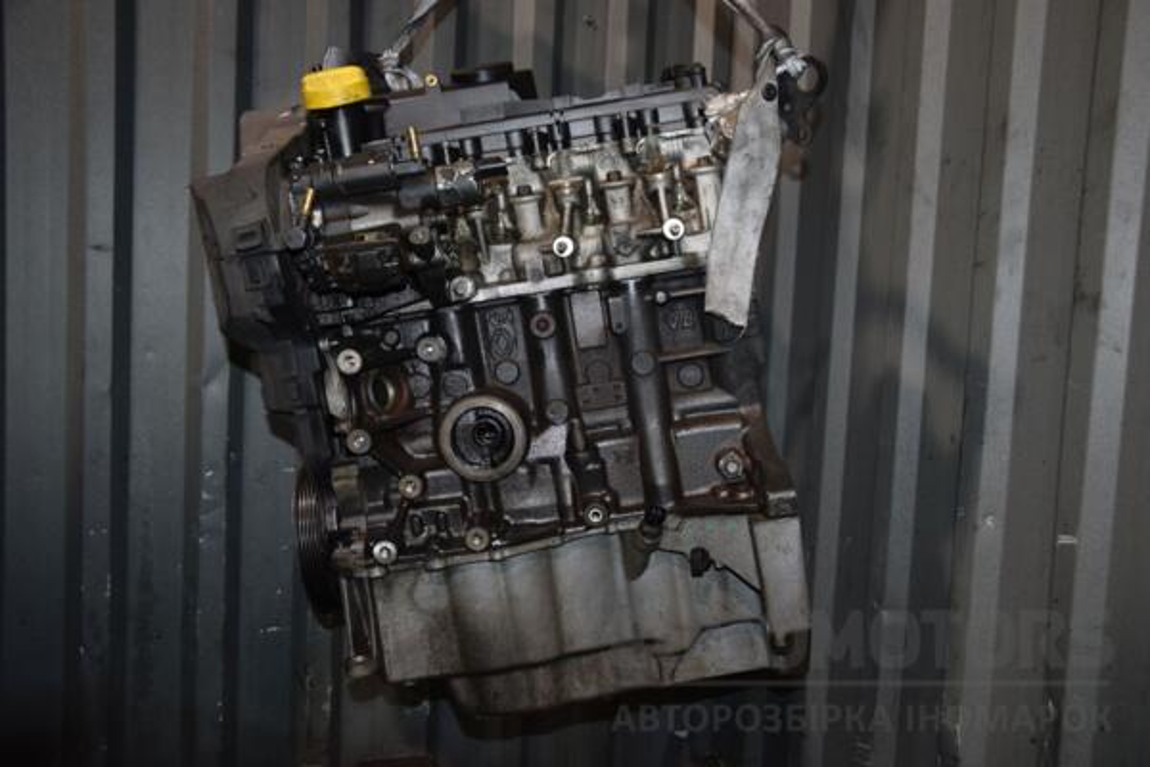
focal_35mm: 36
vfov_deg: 36.9
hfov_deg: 53.1
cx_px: 575
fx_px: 1150
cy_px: 384
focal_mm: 24
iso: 800
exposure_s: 1/60
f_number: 5
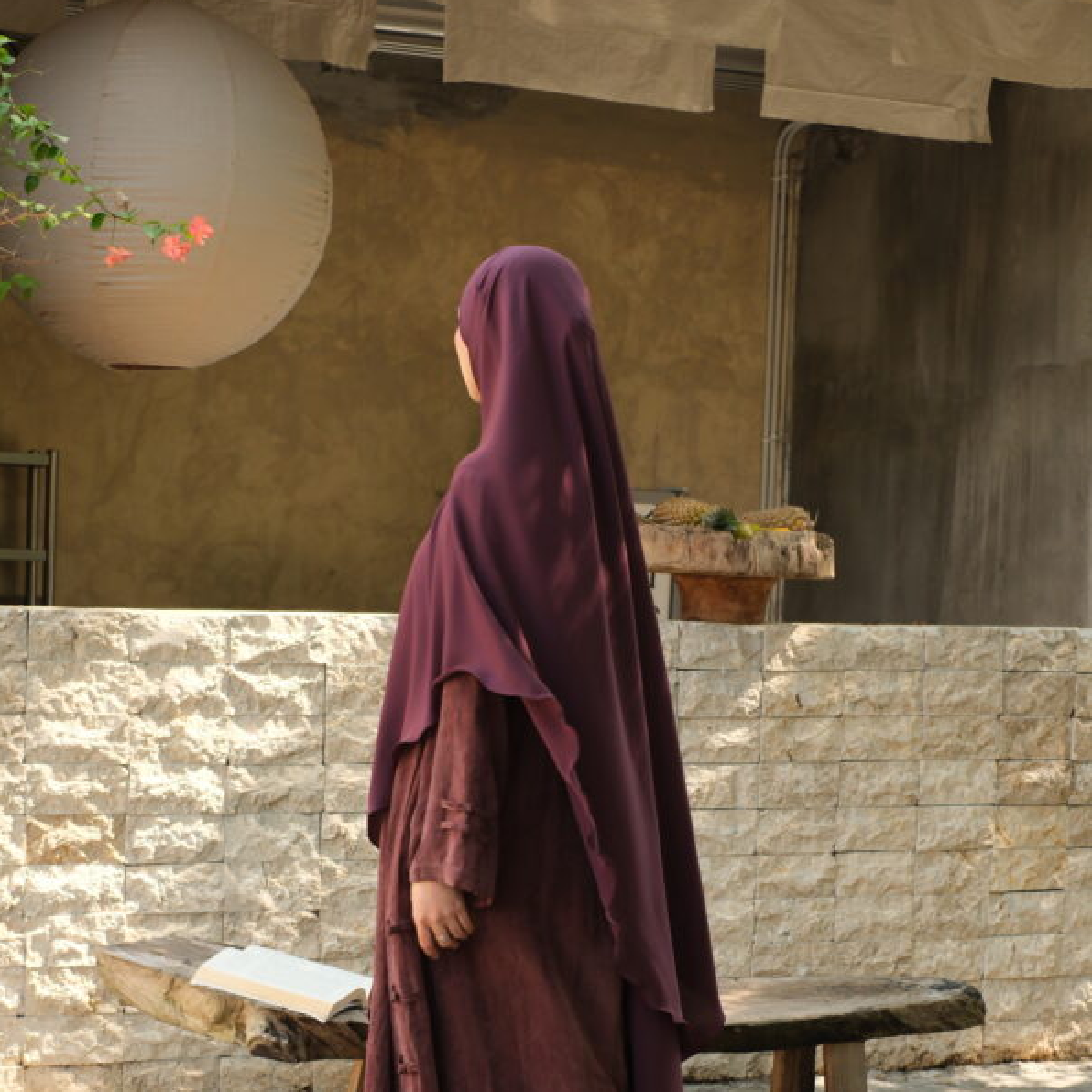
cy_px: 814
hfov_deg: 25.4
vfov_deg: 25.1
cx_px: 546
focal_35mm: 68
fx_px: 2427
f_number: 5.6
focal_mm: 35
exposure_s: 1/250
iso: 640
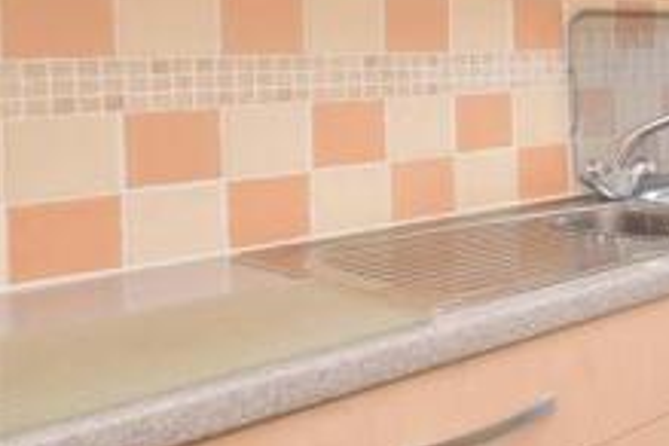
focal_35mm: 45
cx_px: 999
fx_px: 836
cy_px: 57
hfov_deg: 28.5
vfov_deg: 28.8
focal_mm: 10
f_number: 9
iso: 500
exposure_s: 1/13
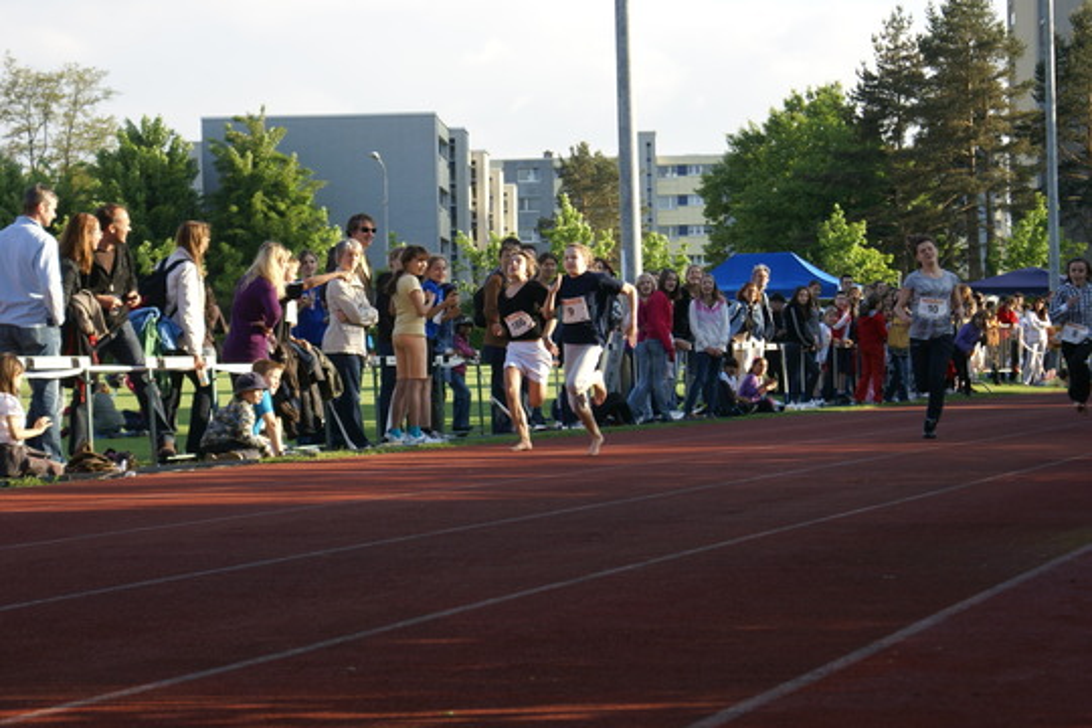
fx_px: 2730
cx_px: 546
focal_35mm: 90
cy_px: 364
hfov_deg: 22.6
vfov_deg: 15.2
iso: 160
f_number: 5.6
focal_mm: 60
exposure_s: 1/250
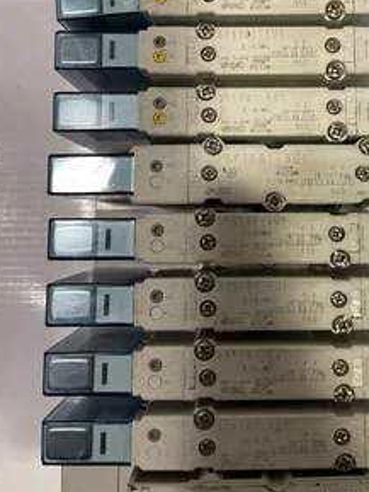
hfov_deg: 39.2
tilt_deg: -84.1
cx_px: 245
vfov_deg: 50.2
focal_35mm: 36
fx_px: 511
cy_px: 157
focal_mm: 4.2
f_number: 1.6
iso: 200
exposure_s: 1/60
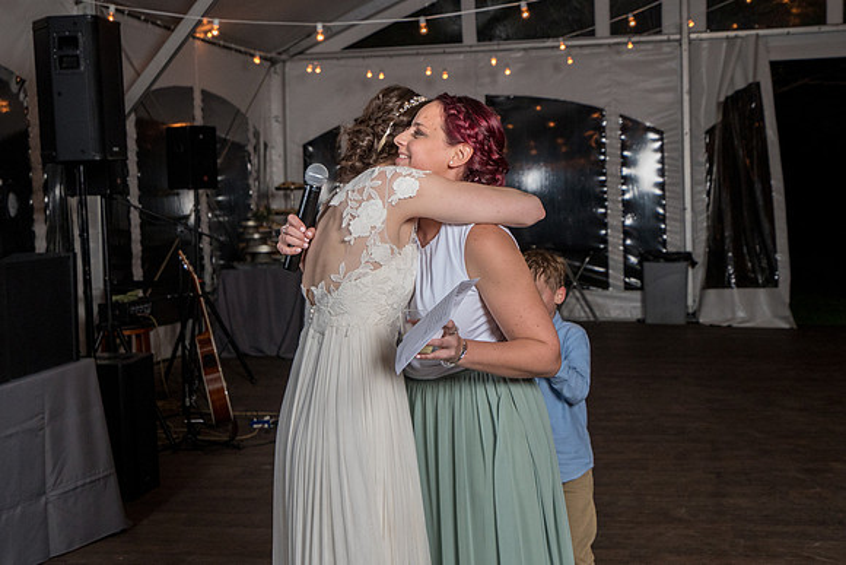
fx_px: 1193
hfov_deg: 39.0
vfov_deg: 26.6
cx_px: 411
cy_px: 243
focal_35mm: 51
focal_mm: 35
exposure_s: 1/200
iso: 2000
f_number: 5
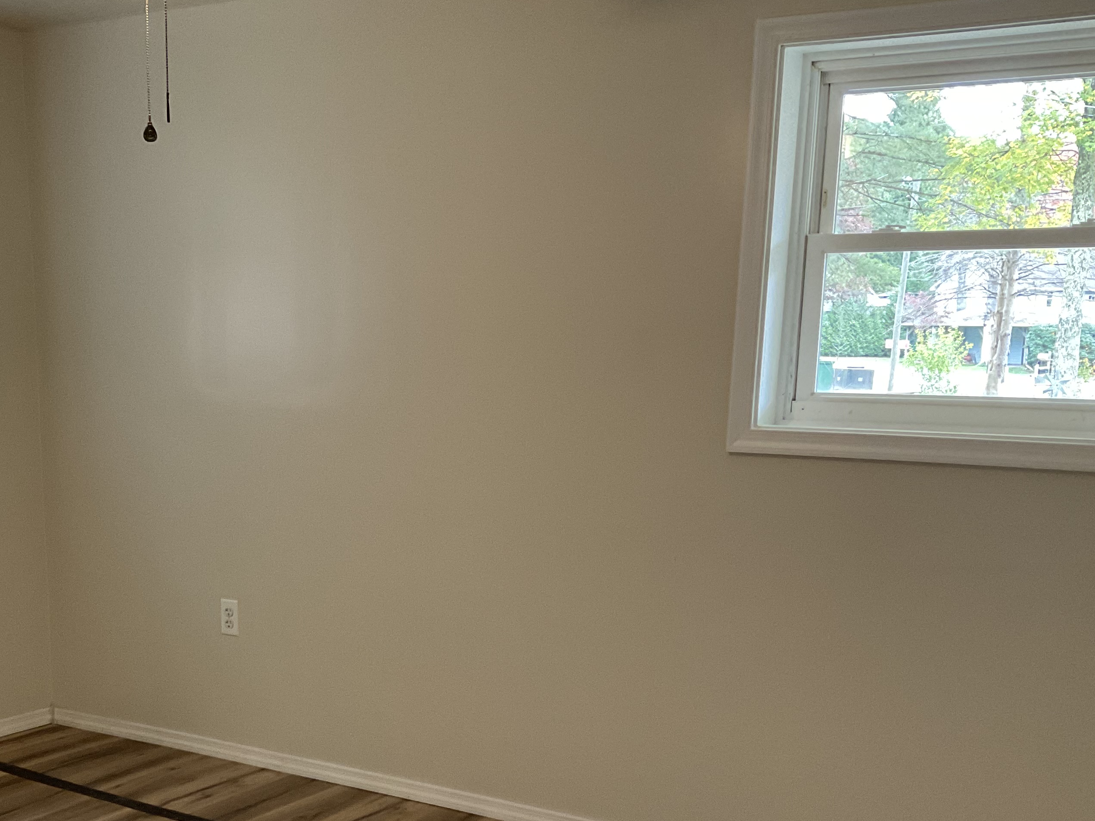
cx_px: 372
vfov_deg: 30.9
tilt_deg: -12.8
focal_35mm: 46
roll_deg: -0.5
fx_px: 1455
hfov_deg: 40.8
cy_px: 634
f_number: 1.8
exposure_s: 1/60
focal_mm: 3
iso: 125
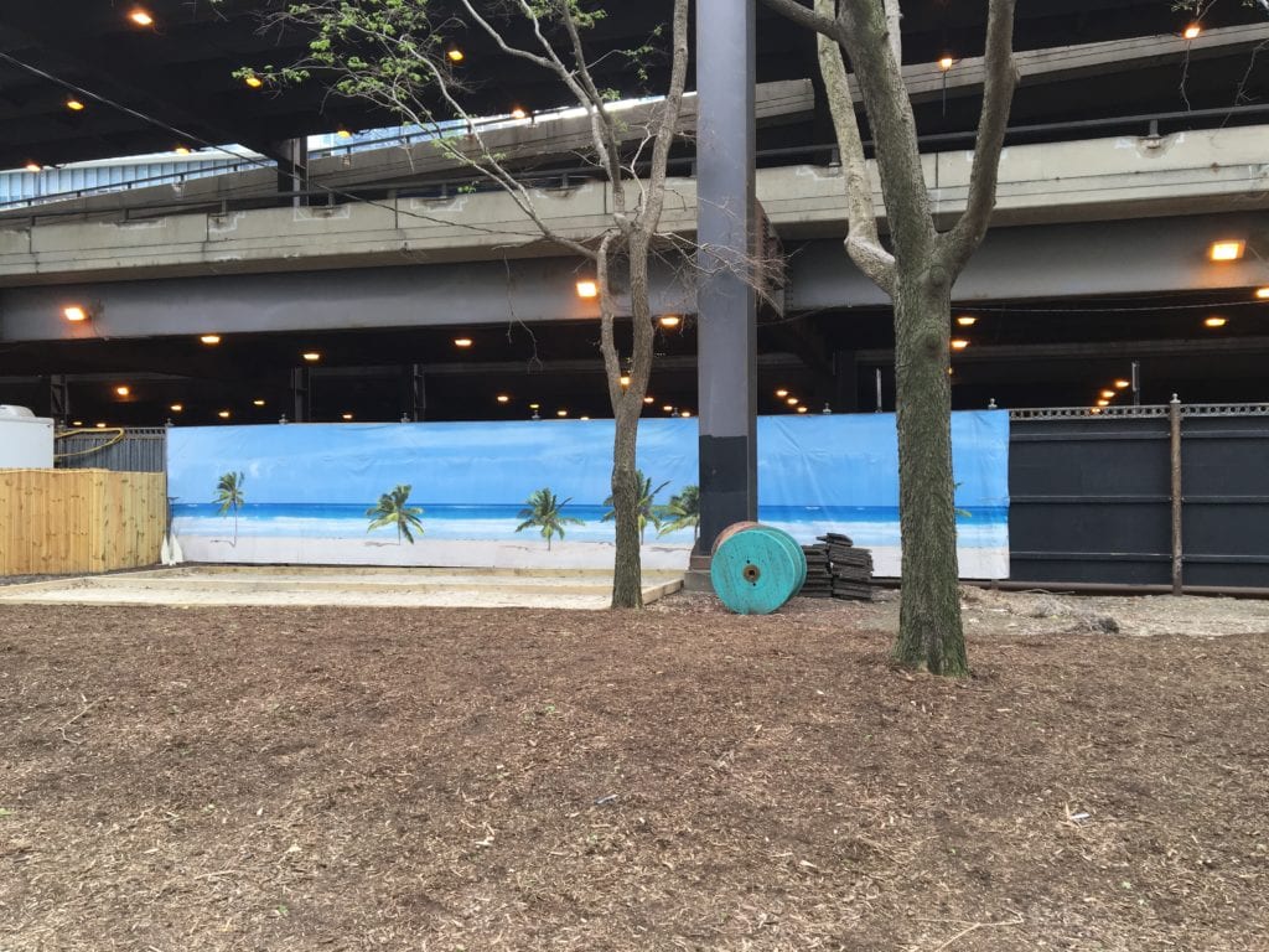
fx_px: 1063
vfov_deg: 48.2
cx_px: 634
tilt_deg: -0.2
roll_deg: -0.9
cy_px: 476
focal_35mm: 29
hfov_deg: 61.7
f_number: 2.2
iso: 32
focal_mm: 4.15
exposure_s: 1/60
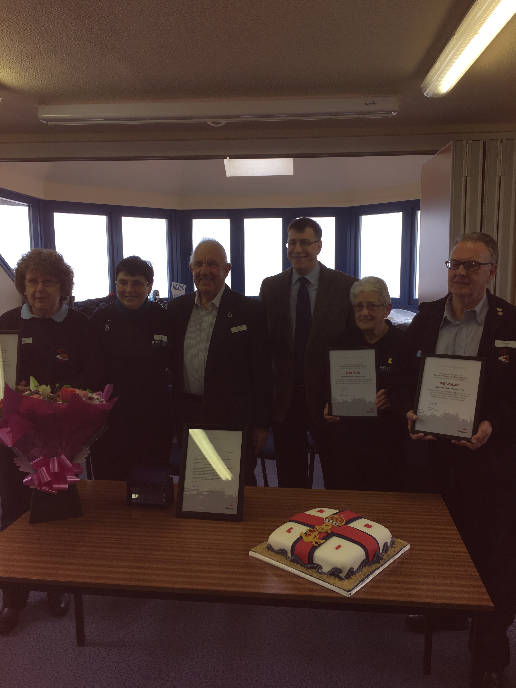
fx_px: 576
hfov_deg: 48.2
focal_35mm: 29
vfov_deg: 61.7
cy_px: 344
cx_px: 258
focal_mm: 4.15
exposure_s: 1/78
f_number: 2.2
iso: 25
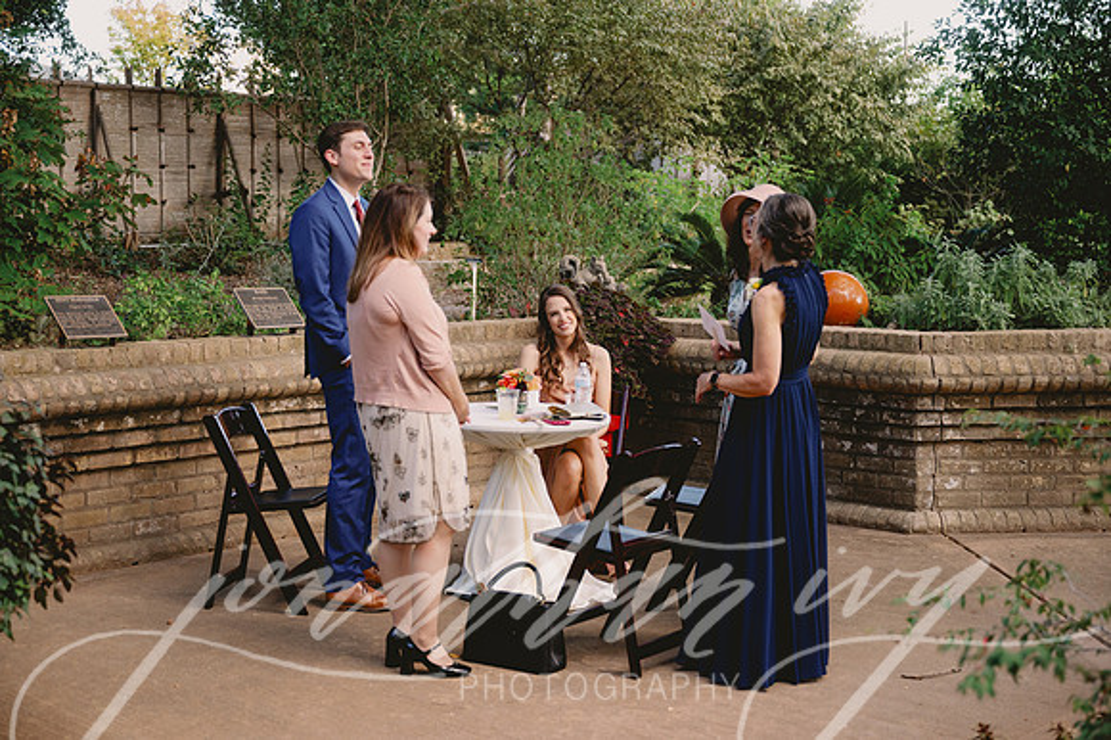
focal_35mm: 52
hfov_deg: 38.2
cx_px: 556
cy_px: 370
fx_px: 1604
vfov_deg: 26.0
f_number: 2.8
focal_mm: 52
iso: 1250
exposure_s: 1/1600
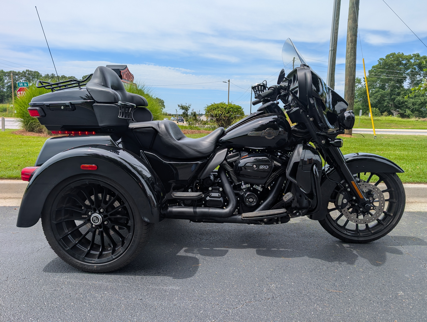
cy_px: 161
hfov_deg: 71.5
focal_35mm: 24
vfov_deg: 56.9
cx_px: 214
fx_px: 296
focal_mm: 6.9
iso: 20
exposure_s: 1/962
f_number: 1.68
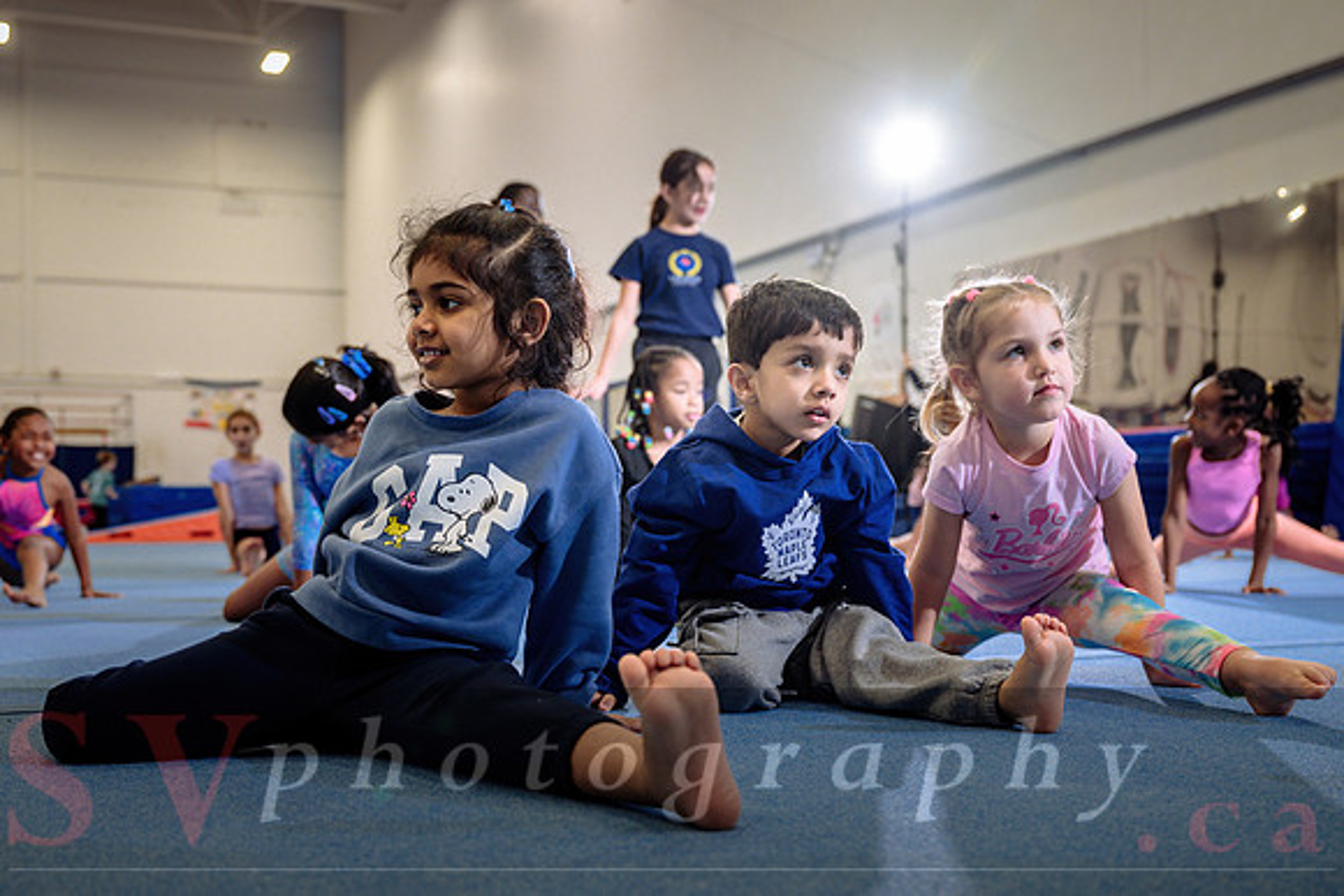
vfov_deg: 30.5
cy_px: 495
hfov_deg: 44.4
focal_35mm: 44
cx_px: 638
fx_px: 1644
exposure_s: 1/160
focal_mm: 38
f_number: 3.5
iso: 800
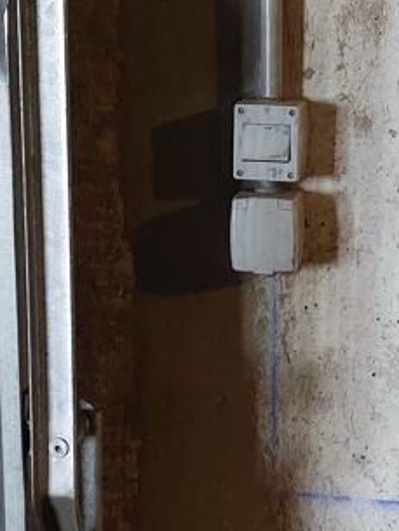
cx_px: 263
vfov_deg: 52.5
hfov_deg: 40.3
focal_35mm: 35
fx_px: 538
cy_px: 290
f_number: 1.8
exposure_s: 1/25
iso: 500
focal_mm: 5.23
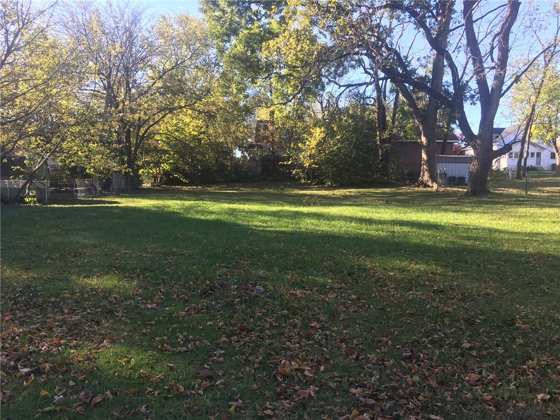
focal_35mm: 29
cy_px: 210
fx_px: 469
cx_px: 280
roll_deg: -2.5
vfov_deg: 48.2
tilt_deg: -3.3
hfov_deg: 61.7
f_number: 2.2
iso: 25
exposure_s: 1/177
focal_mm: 4.15
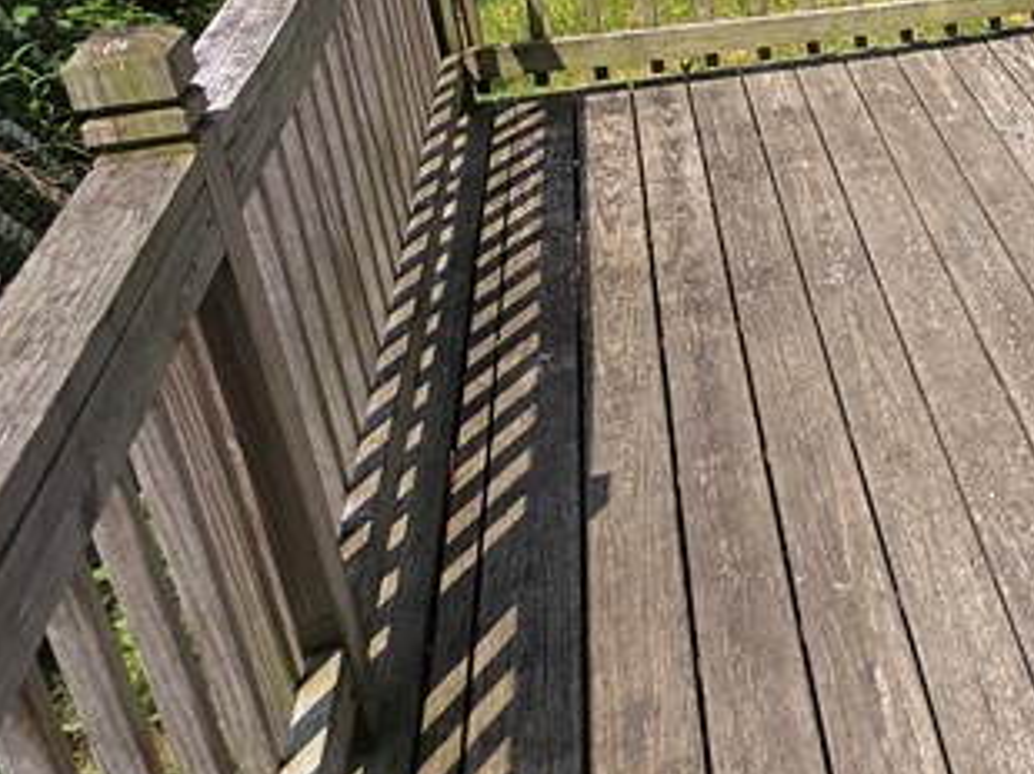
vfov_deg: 31.0
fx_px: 1283
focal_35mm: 43
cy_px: -10
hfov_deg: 30.3
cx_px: 1461
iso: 20
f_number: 1.9
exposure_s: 1/709
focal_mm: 2.2
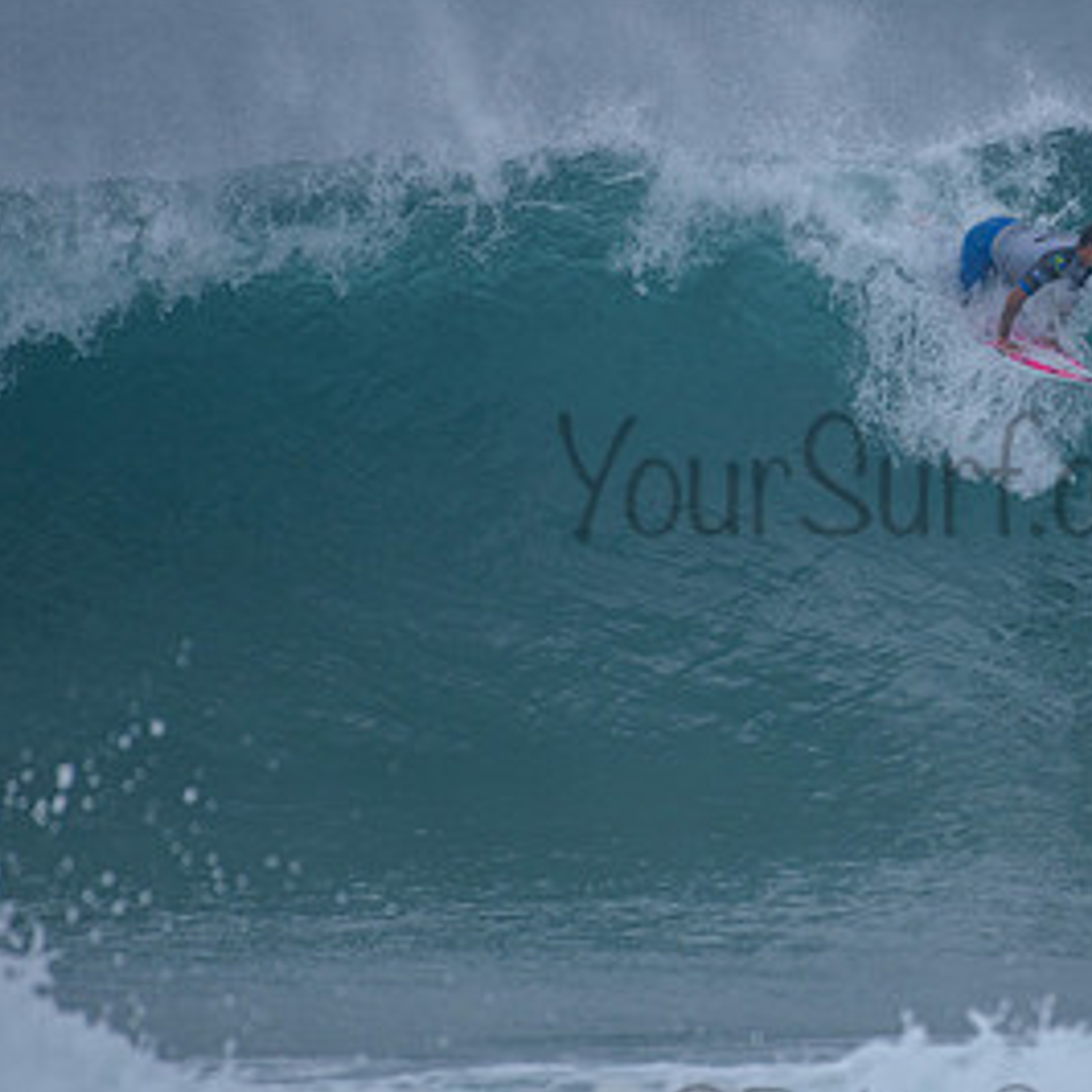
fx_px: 33085
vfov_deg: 1.9
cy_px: 441
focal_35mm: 927
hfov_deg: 1.9
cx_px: 981
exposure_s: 1/2000
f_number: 5.6
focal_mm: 500
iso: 320
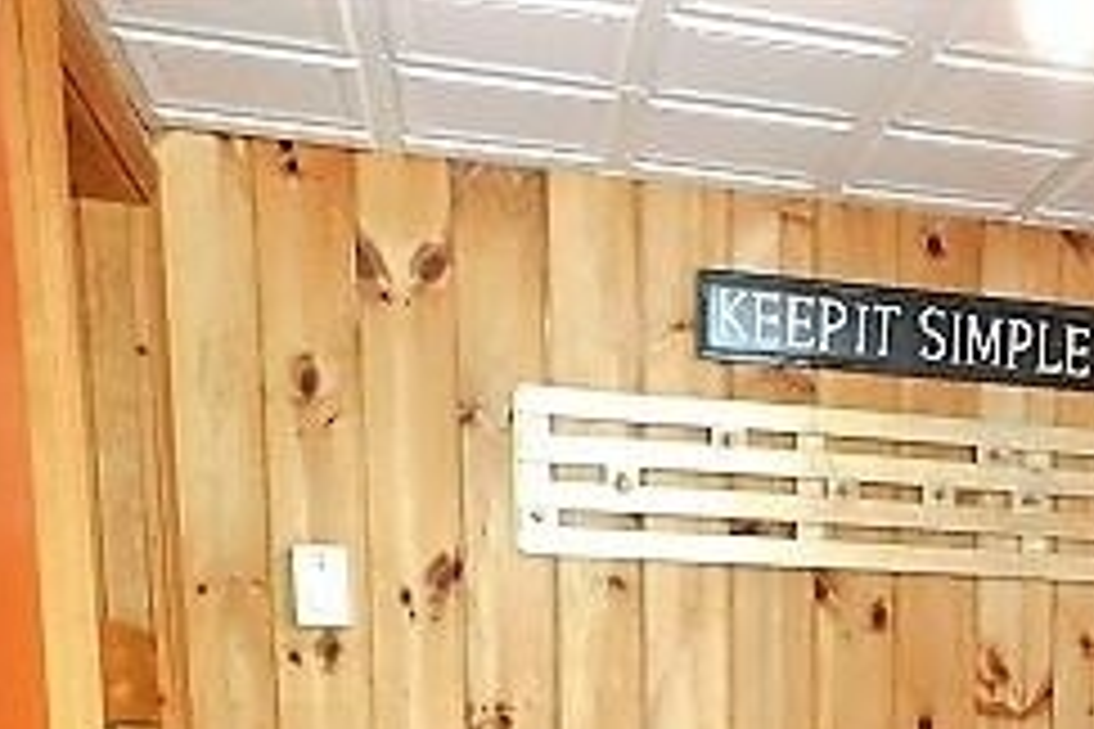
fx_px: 1914
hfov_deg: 29.2
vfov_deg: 19.1
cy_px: 1076
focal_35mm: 63
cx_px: 1166
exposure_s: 1/8
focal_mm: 4
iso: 800
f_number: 3
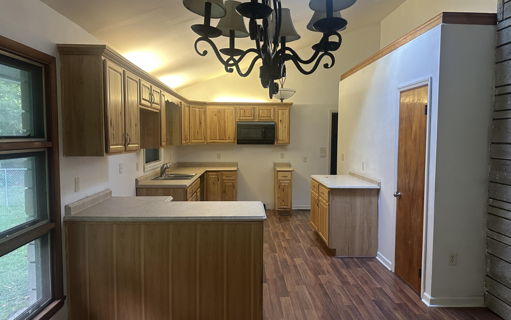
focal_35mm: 26
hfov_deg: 70.4
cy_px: 162
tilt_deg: -4.4
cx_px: 257
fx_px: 362
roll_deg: -0.5
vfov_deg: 47.6
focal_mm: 6.86
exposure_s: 1/60
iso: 400
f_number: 1.78
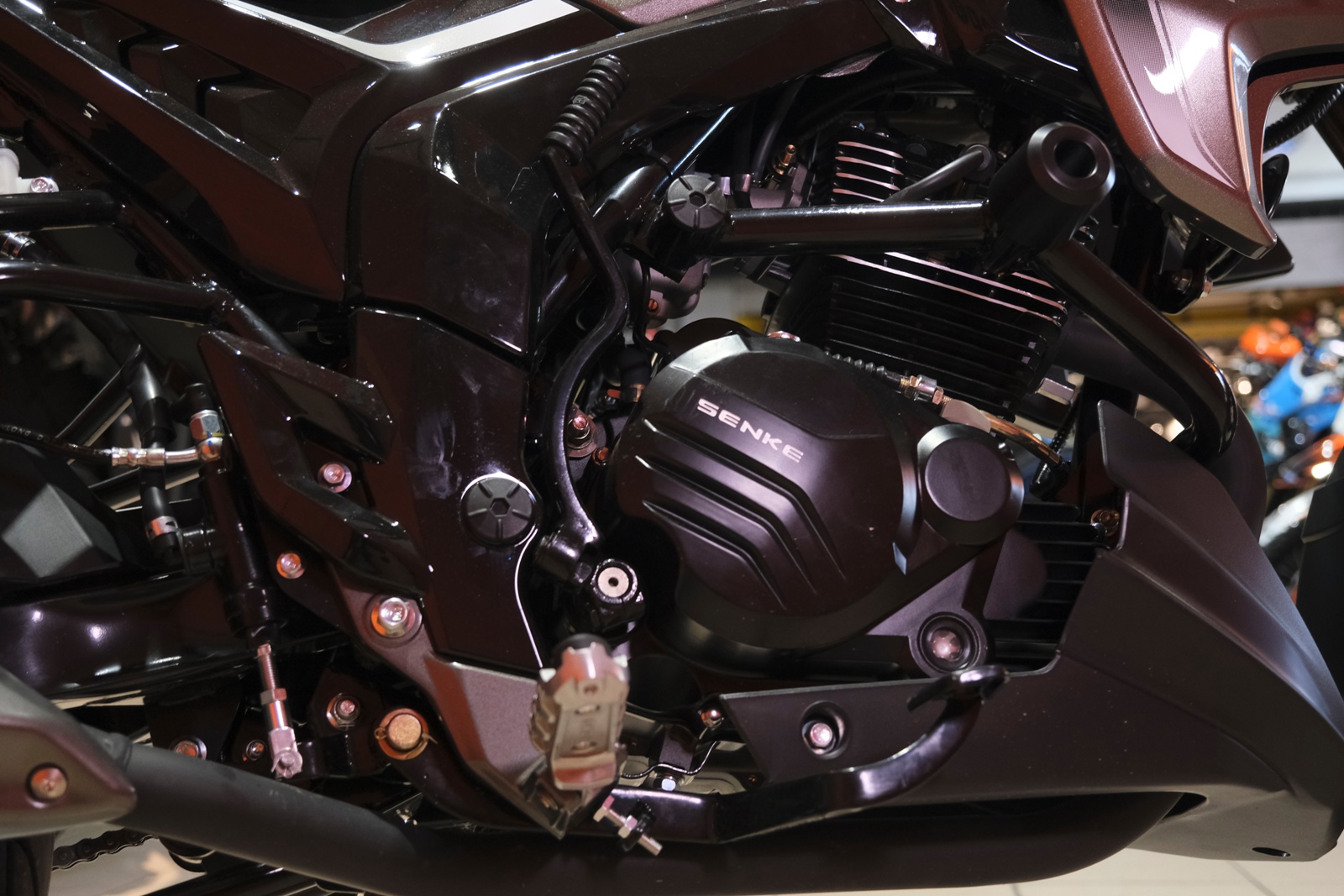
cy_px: 448
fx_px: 1643
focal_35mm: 44
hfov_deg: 44.5
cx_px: 672
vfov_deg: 30.5
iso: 1600
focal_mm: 29.2
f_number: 4
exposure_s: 1/100
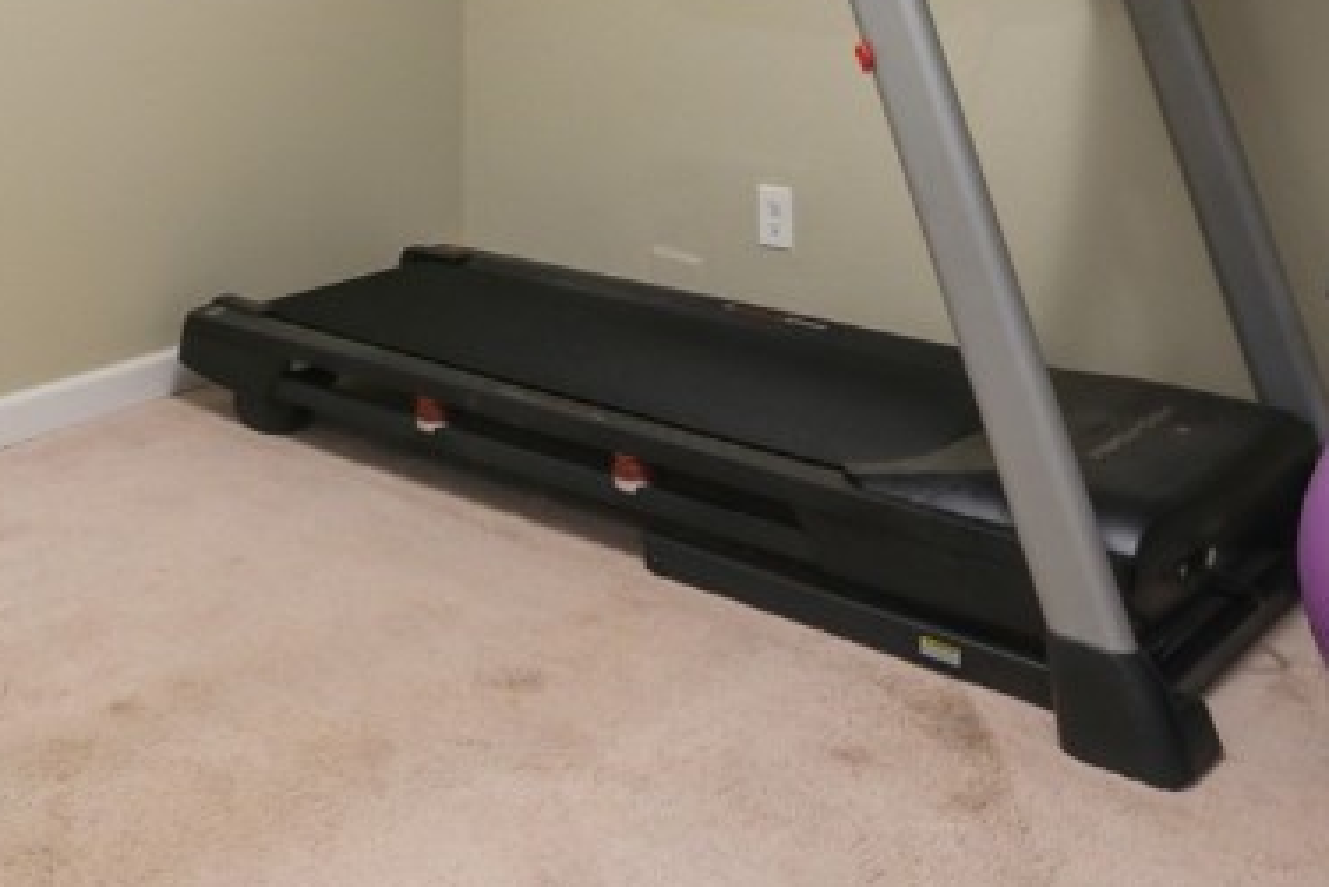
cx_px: 428
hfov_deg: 39.8
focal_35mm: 49
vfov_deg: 24.5
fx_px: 1810
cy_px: -223
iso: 640
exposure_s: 1/3
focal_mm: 16
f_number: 10
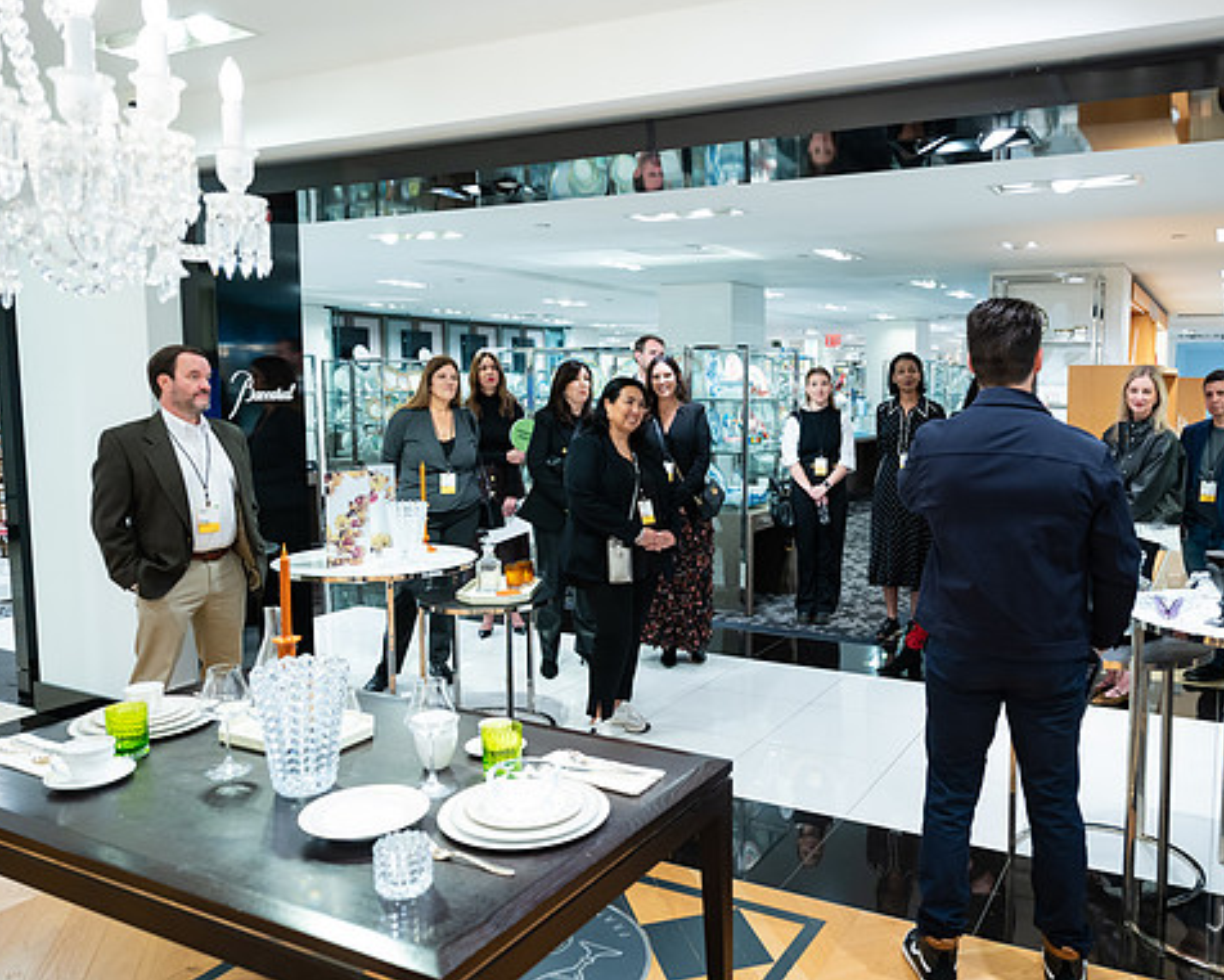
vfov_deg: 51.5
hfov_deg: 61.9
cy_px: 491
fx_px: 1015
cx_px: 707
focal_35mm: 28
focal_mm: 24
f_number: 3.2
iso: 800
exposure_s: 1/160
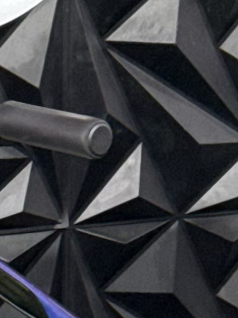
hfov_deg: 4.6
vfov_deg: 6.1
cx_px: -28
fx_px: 2951
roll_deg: -0.7
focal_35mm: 322
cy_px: 277
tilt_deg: -11.4
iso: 250
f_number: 1.78
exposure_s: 1/60
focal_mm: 6.76
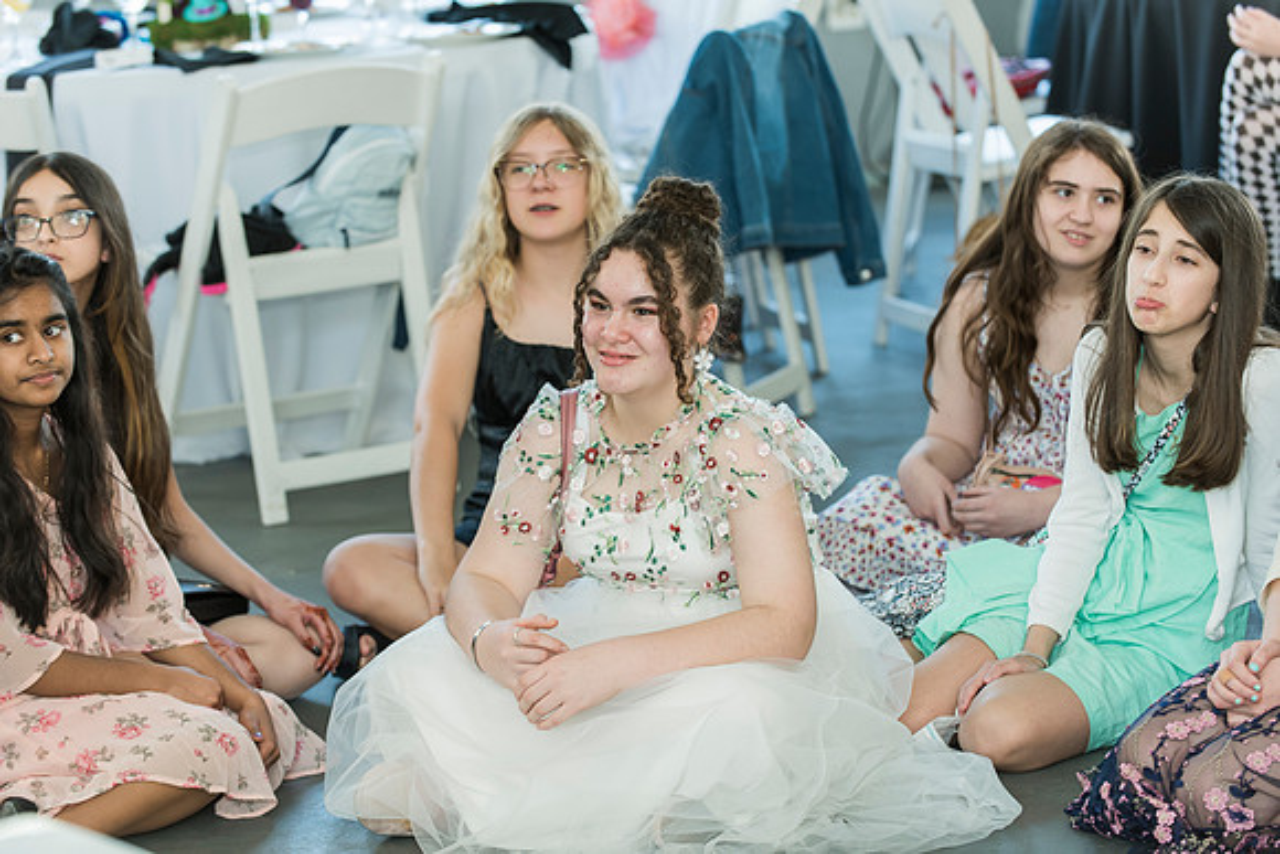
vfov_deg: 12.5
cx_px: 640
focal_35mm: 110
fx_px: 3912
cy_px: 427
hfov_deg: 18.6
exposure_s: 1/160
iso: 640
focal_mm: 110
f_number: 4
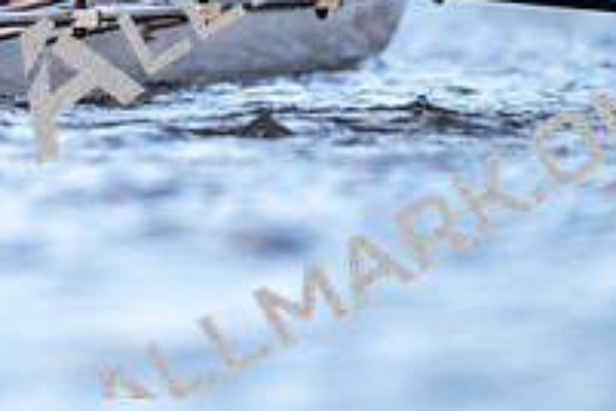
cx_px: -242
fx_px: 29566
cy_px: -127
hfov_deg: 1.2
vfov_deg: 0.8
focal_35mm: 1728
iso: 2000
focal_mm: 600
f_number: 4
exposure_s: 1/2500
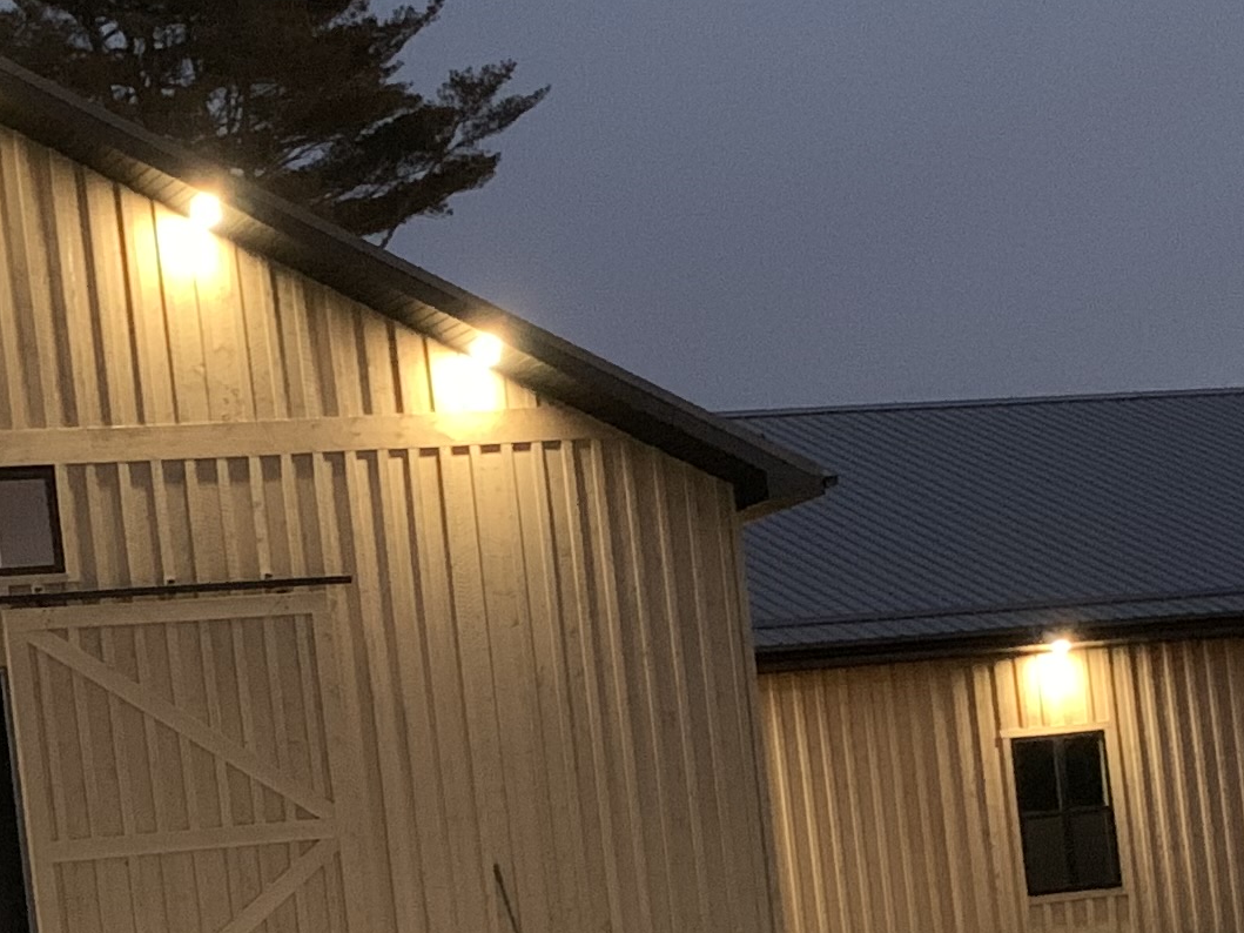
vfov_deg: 14.6
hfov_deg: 19.6
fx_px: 3557
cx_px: 218
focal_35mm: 99
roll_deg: +7.0
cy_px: 1052
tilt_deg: +1.8
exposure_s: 1/19
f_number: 1.8
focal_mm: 4.25
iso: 640
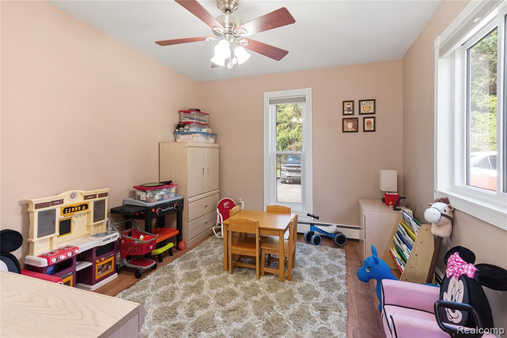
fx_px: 239
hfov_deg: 93.3
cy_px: 169
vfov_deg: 70.5
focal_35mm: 17
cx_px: 254
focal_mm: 17
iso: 320
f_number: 9
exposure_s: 1/10
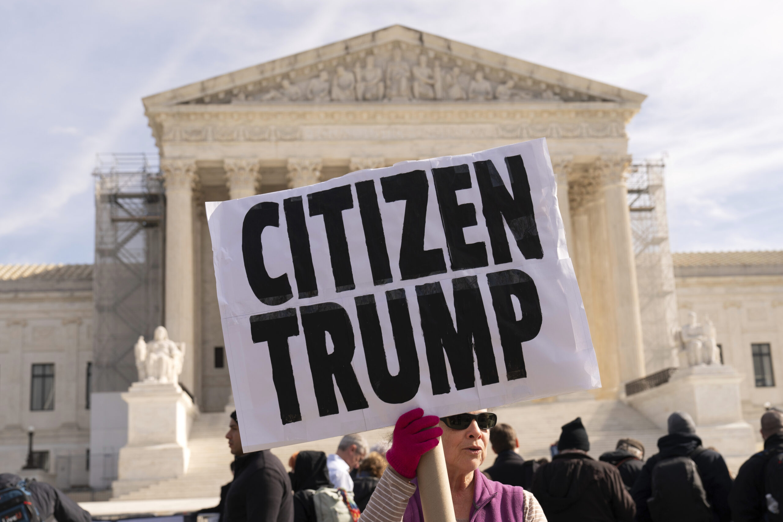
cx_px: 392
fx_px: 979
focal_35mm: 45
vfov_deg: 29.9
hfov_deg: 43.6
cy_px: 261
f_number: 5
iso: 100
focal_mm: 45
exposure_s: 1/500
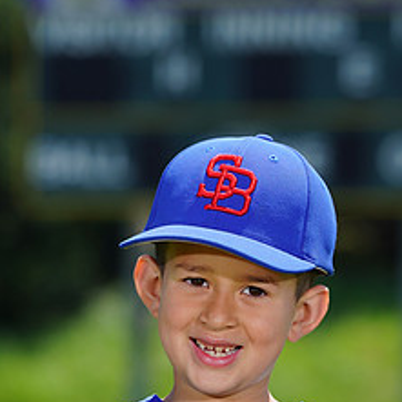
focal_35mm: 612
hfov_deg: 2.9
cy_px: 457
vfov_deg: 2.9
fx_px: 8041
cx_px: 146
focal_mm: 274
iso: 100
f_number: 8
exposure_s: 1/250
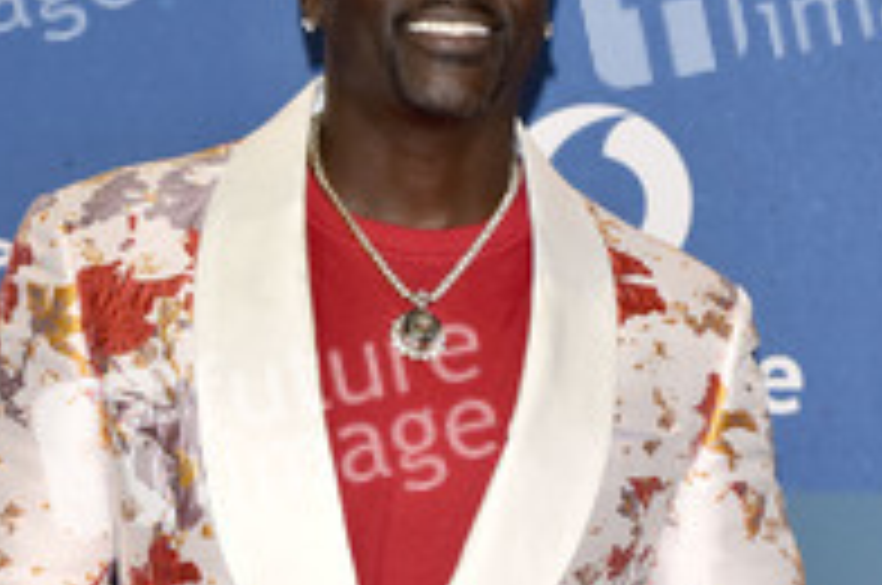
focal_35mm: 276
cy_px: 657
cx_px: 396
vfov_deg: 4.9
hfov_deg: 7.5
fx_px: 6751
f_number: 6.3
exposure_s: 1/250
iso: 1600
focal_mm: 135
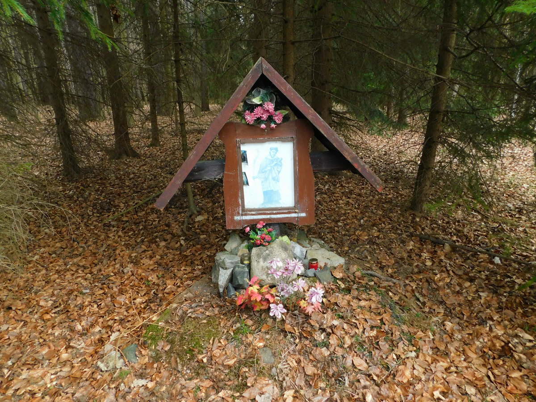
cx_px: 268
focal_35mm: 23
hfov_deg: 73.9
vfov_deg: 58.9
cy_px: 201
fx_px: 356
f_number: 3
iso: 320
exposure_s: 1/30
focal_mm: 4
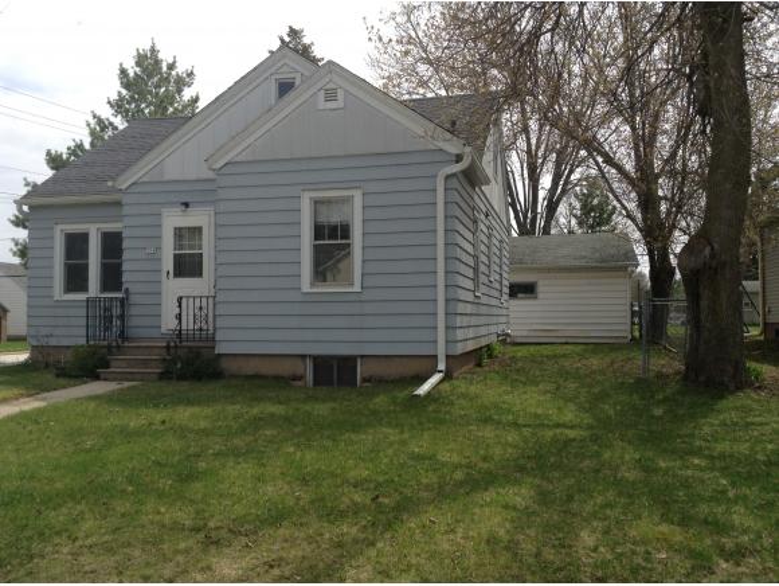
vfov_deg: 43.0
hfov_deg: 55.3
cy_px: 293
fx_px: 743
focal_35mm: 33
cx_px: 390
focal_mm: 3.3
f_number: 2.4
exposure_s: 1/1136
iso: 25
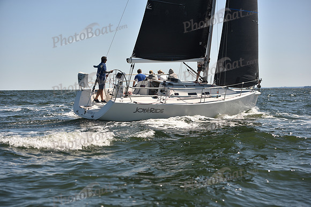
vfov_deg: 19.5
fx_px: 605
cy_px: 104
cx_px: 156
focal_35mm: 70
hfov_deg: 28.8
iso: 250
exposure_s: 1/1250
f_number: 4.5
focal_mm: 70
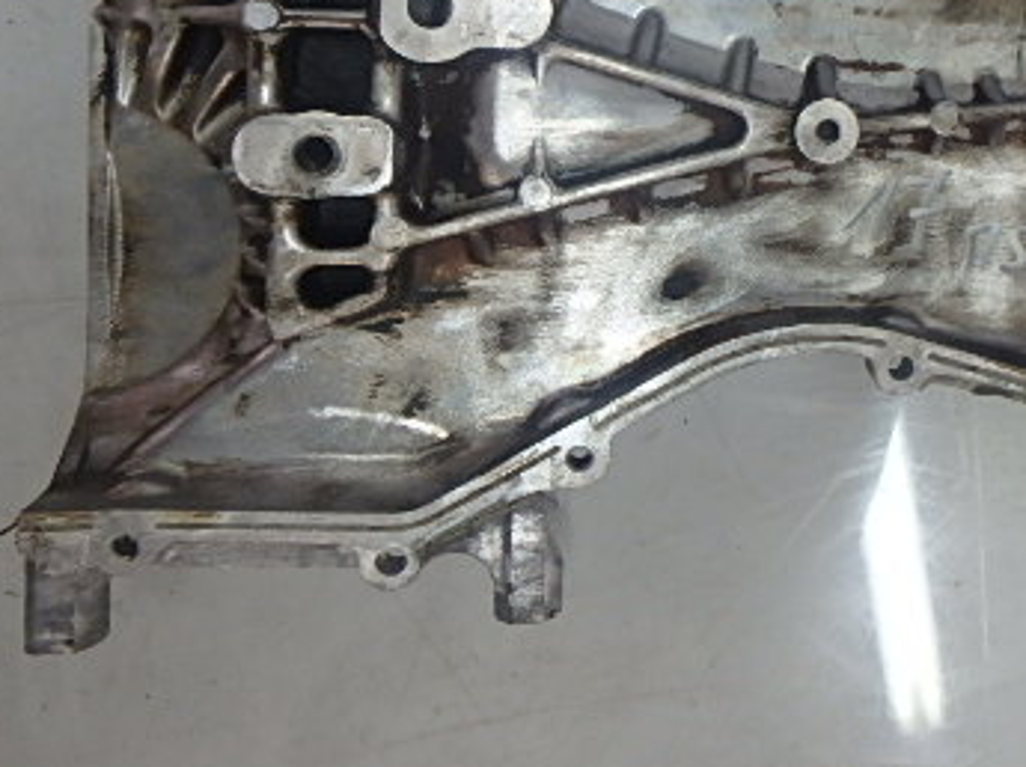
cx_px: 859
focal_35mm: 39
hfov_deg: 44.9
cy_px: 122
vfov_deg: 35.2
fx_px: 1155
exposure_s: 1/50
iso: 200
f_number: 3.5
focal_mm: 3.7
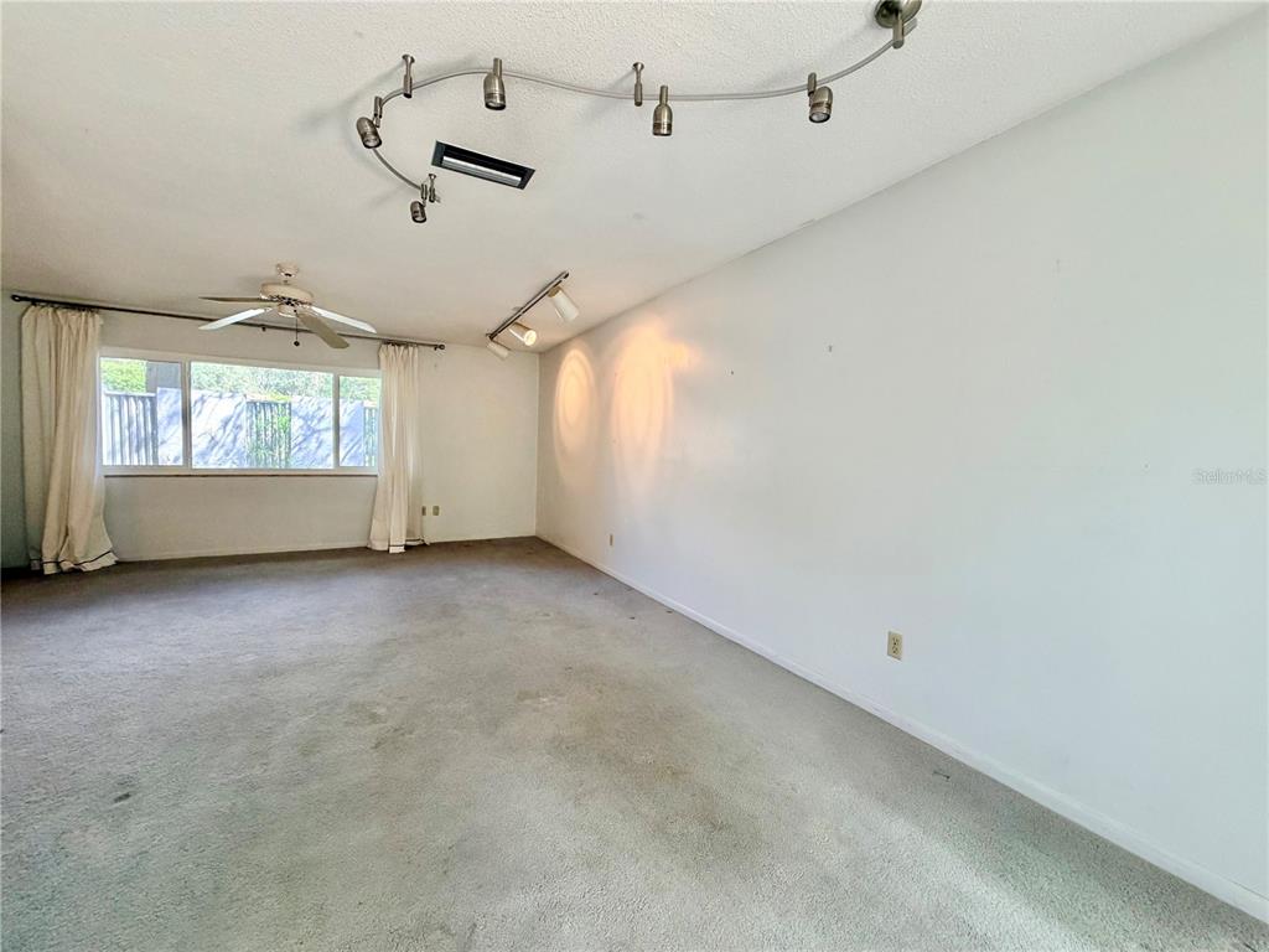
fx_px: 513
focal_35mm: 14
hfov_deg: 102.1
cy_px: 476
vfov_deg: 85.7
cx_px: 634
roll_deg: -1.6
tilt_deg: -3.0
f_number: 2.2
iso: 200
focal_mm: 2.22
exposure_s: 1/120
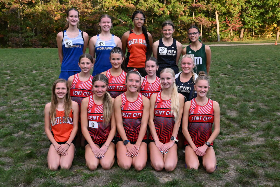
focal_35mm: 44
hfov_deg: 45.0
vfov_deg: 30.9
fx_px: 338
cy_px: 94
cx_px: 140
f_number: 8
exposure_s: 1/2000
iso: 8000
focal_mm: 29
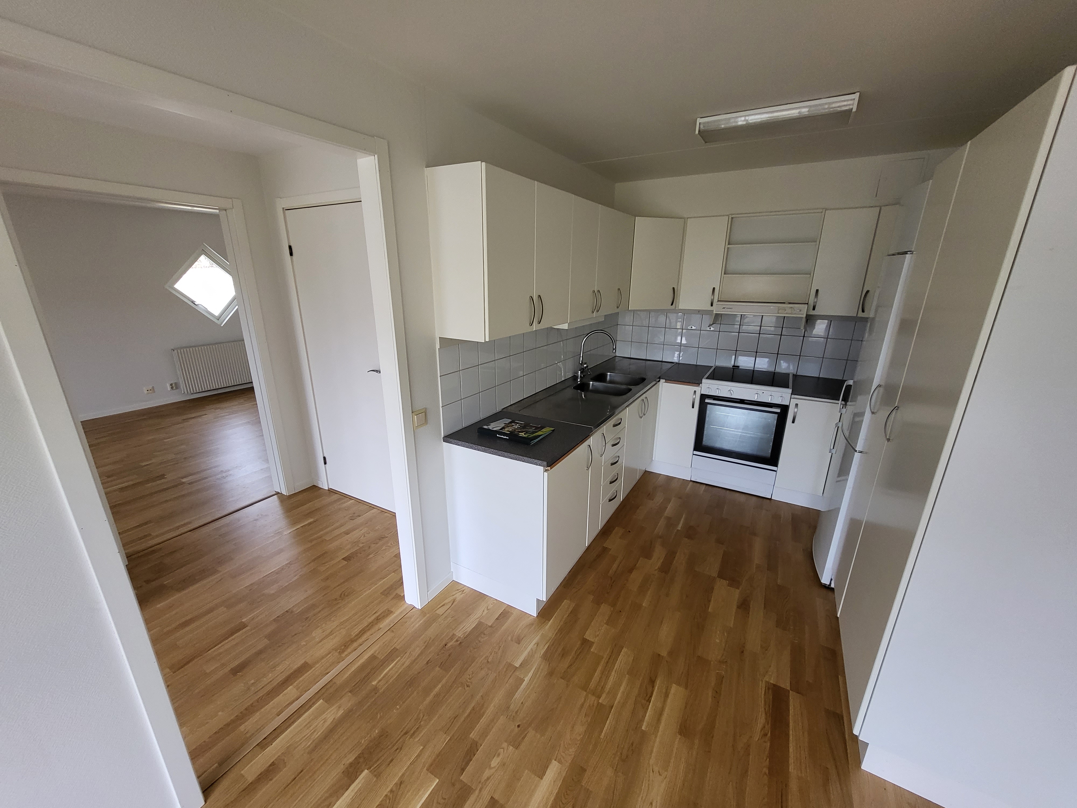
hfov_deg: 106.2
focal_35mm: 13
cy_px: 404
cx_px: 538
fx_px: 404
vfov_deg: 89.9
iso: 200
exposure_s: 1/50
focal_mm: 1.74
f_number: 2.2
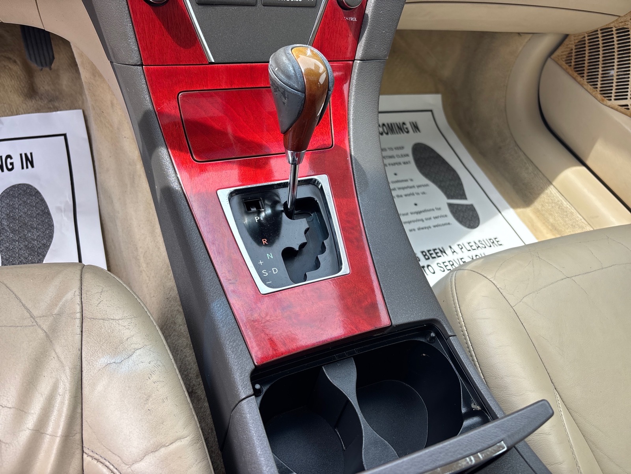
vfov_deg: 53.1
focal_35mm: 26
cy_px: 237
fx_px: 474
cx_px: 316
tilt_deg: -48.0
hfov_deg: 67.3
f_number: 1.6
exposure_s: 1/473
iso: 50
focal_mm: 5.96
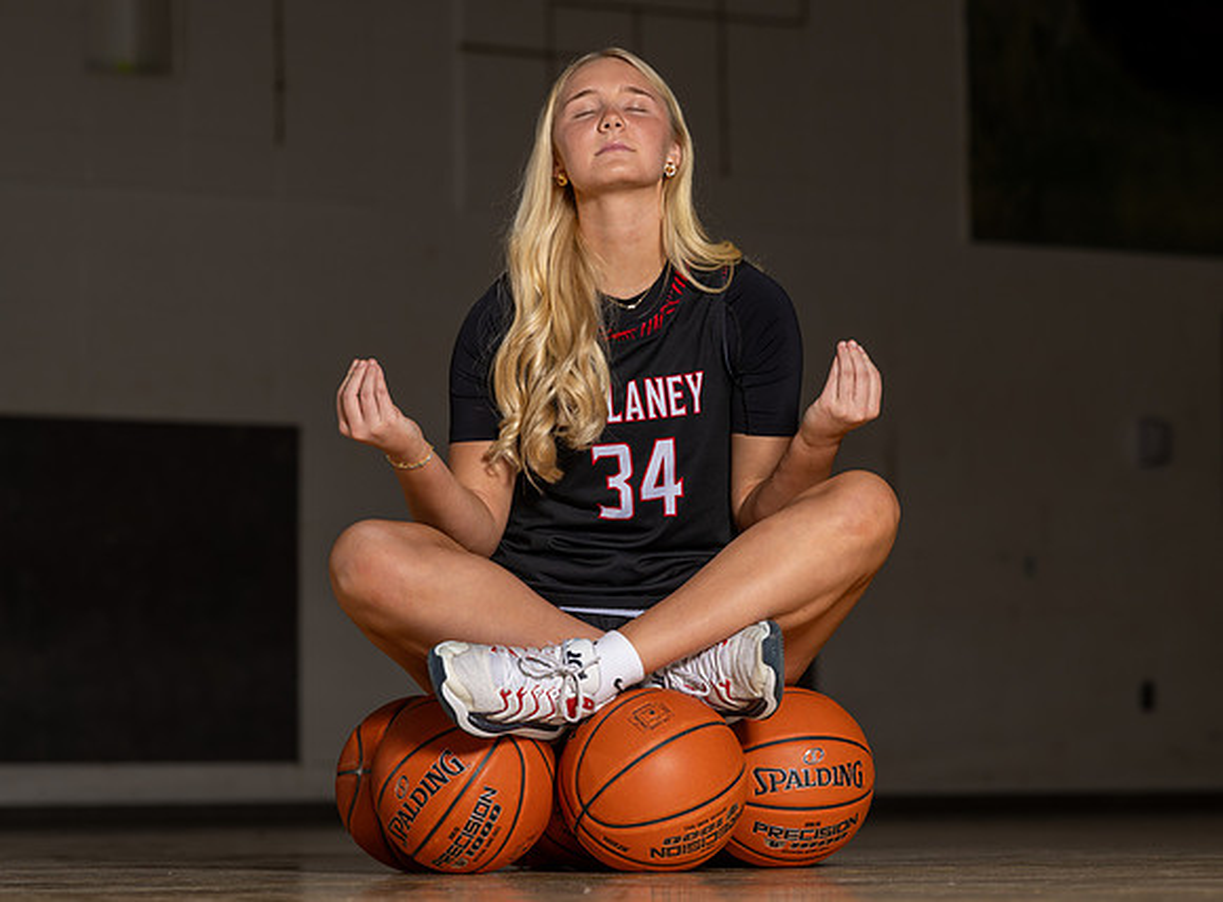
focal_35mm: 160
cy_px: 399
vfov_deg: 9.2
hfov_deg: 12.4
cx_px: 654
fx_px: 5611
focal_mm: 110
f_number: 4.5
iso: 80
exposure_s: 1/200
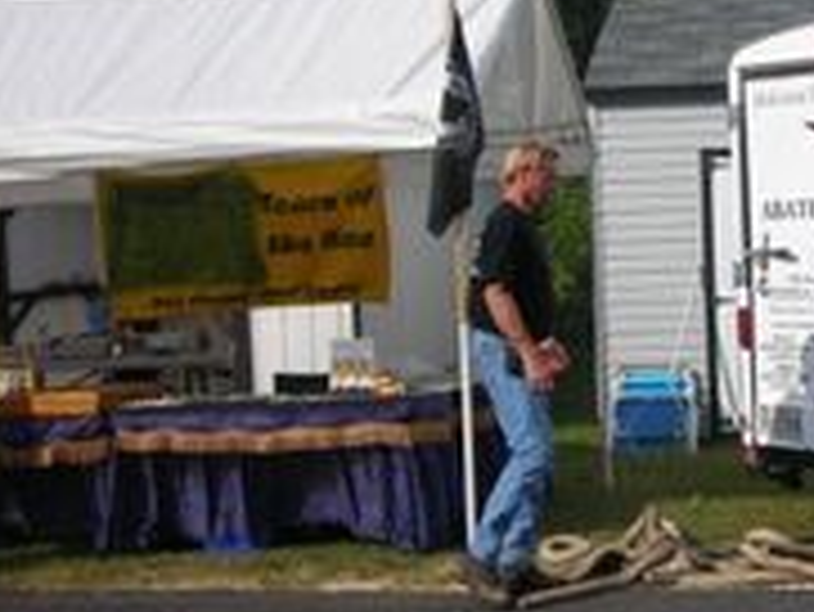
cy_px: 288
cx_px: 661
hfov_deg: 22.9
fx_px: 1977
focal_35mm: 84
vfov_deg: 17.6
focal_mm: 6.3
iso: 50
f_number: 6.4
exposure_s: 1/238
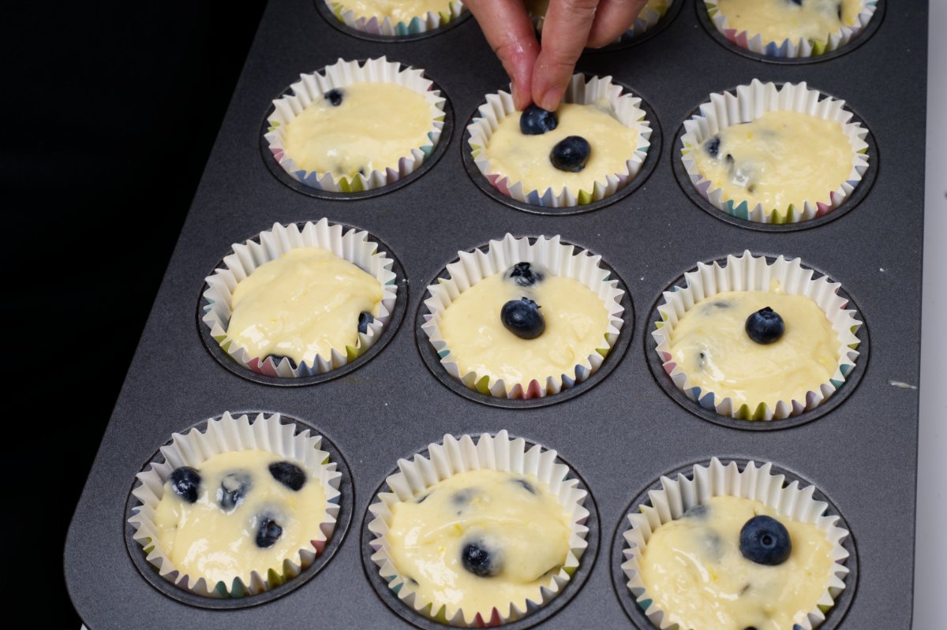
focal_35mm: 67
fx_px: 1762
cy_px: 315
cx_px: 474
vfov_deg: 20.3
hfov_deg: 30.1
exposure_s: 1/100
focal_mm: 67
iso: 200
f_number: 11
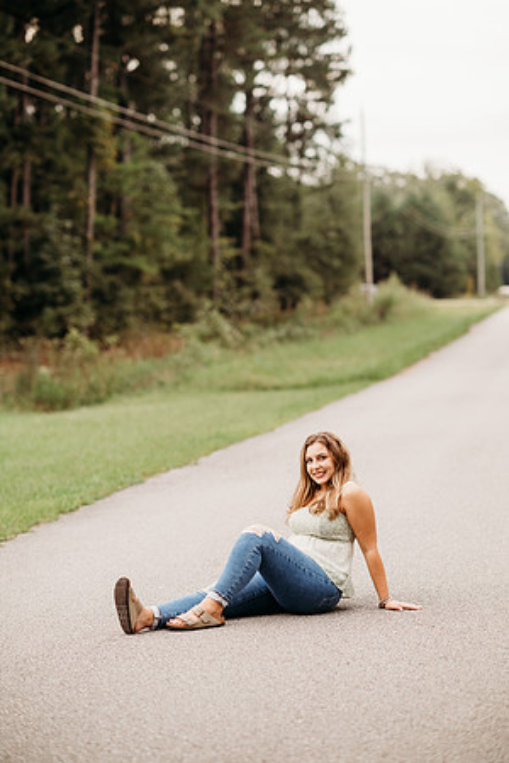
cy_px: 382
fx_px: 1803
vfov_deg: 23.9
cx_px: 254
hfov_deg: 16.1
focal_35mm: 85
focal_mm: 85
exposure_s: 1/250
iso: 320
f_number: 2.2
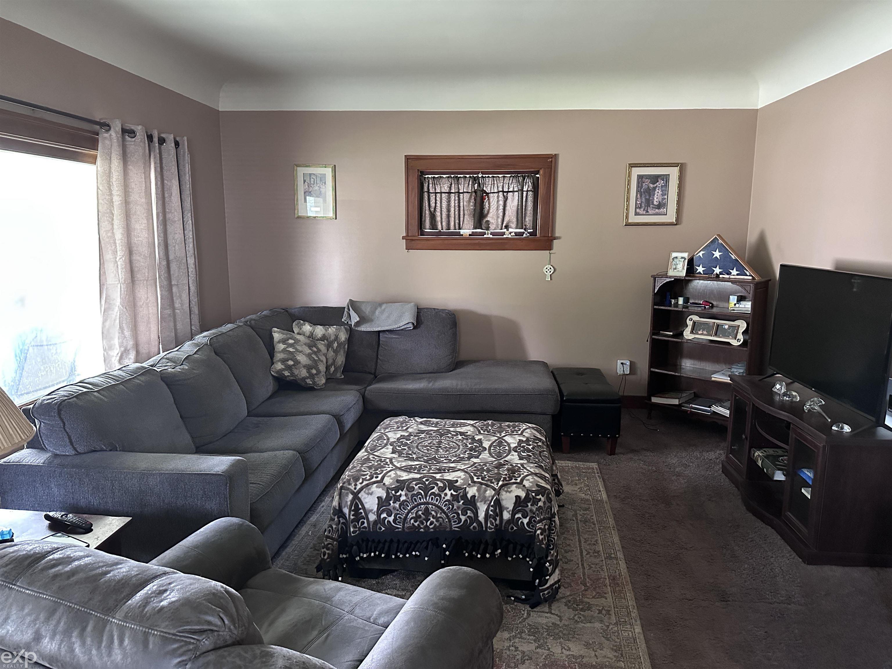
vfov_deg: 56.8
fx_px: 618
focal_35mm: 24
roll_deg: -0.6
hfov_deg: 71.6
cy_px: 334
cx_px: 446
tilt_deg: -8.8
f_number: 1.78
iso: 1000
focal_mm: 6.86
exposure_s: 1/48
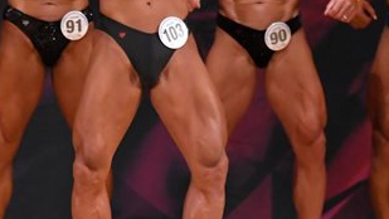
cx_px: 12
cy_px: 57
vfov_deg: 1.6
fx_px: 7717
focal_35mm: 748
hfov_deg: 2.9
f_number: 5.6
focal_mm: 190
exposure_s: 1/400
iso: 5000
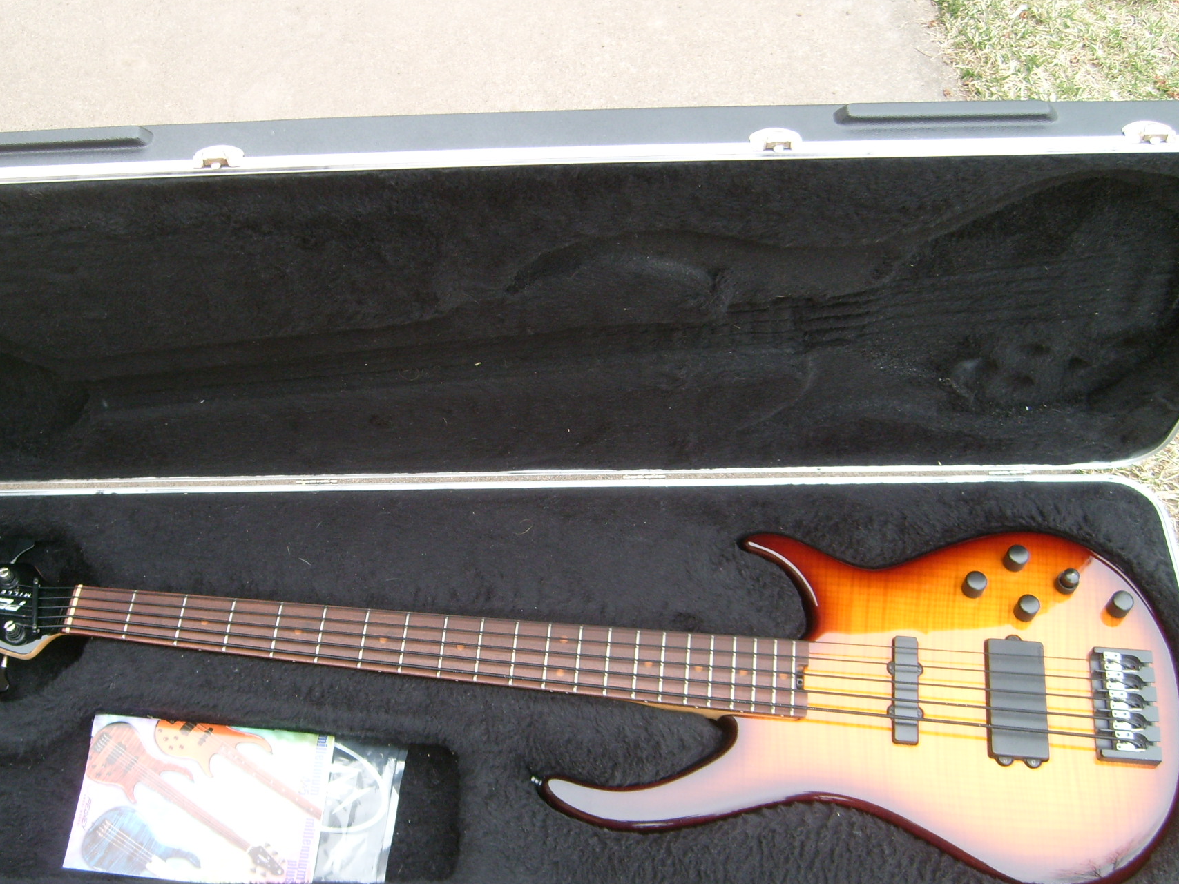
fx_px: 1430
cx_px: 497
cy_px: 500
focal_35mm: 42
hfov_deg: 44.7
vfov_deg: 34.3
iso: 80
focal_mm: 5.8
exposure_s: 1/125
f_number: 2.8
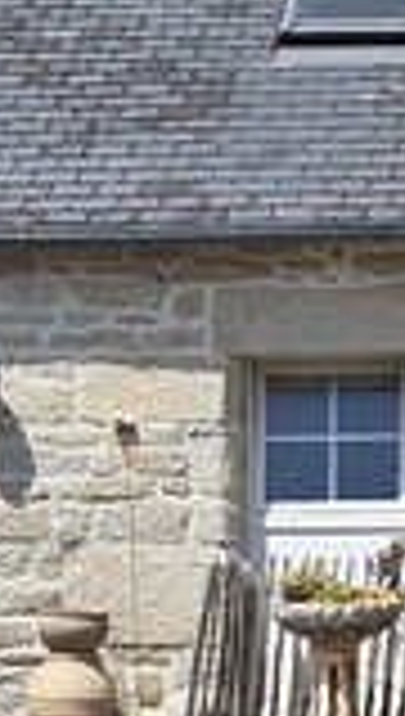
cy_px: 396
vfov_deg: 23.4
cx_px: 554
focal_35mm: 91
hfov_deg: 12.8
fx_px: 1729
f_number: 1.9
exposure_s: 1/2391
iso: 40
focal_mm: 2.2
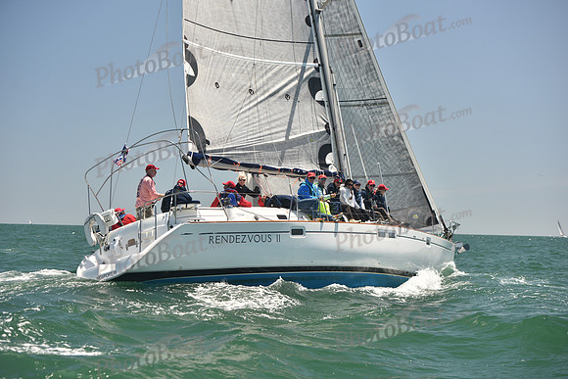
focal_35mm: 70
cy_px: 190
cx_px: 284
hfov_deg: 28.8
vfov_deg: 19.5
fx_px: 1105
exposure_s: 1/800
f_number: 4.5
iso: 250
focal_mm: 70
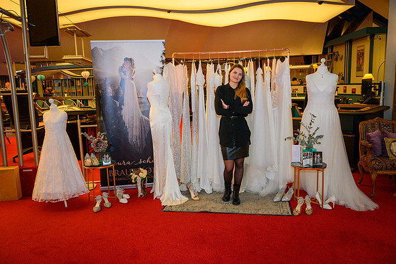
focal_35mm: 28
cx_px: 198
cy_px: 132
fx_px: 313
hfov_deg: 64.6
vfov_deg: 45.6
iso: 5600
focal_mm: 28.5
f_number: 8
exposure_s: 1/60
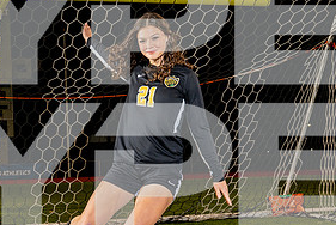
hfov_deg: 29.0
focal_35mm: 68
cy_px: 167
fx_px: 635
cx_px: 72
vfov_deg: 19.9
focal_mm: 33
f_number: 5.6
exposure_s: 1/250
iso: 800
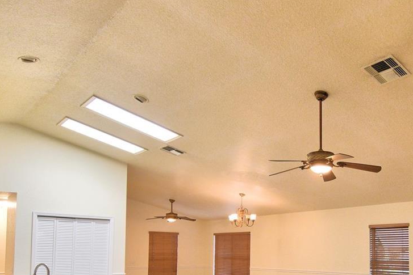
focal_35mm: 33
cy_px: 230
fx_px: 379
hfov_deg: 54.7
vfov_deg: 38.1
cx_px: 307
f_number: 4.5
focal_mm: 10
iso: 500
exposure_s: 1/30
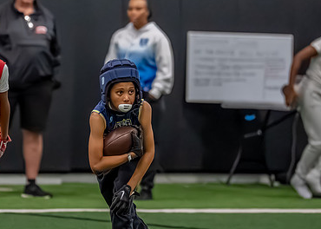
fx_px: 4876
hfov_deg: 3.8
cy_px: 73
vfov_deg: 2.7
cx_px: 102
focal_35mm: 535
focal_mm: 200
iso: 6400
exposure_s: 1/1000
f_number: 2.8
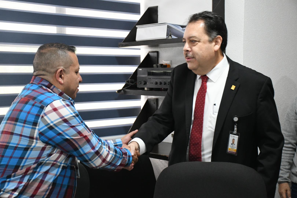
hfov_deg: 30.1
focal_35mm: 67
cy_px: 99
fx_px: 553
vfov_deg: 20.3
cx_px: 148
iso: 4000
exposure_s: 1/100
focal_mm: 45
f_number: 5
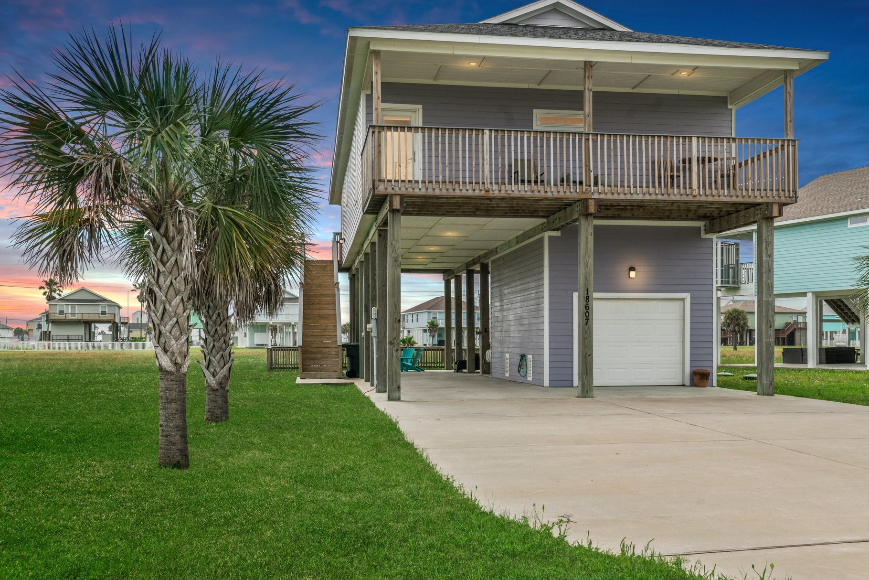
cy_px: 308
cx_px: 458
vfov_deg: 36.9
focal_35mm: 36
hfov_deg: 53.1
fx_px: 869
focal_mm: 32
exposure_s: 1/160
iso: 160
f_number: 9
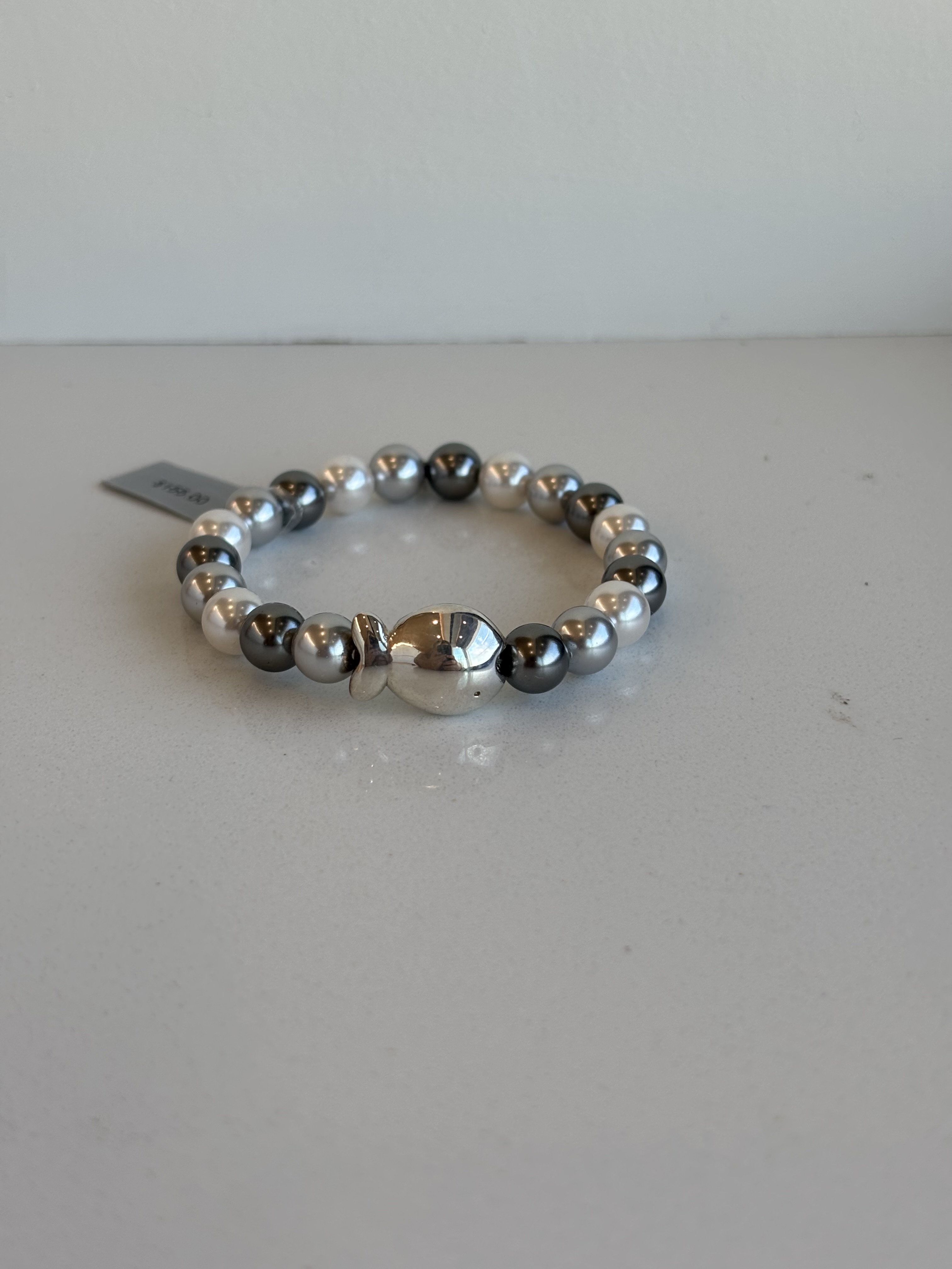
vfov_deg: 36.8
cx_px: 476
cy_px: 634
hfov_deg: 28.0
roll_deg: -0.6
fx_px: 1907
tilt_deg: -27.5
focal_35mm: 52
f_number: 1.6
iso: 32
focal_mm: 5.96
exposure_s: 1/207
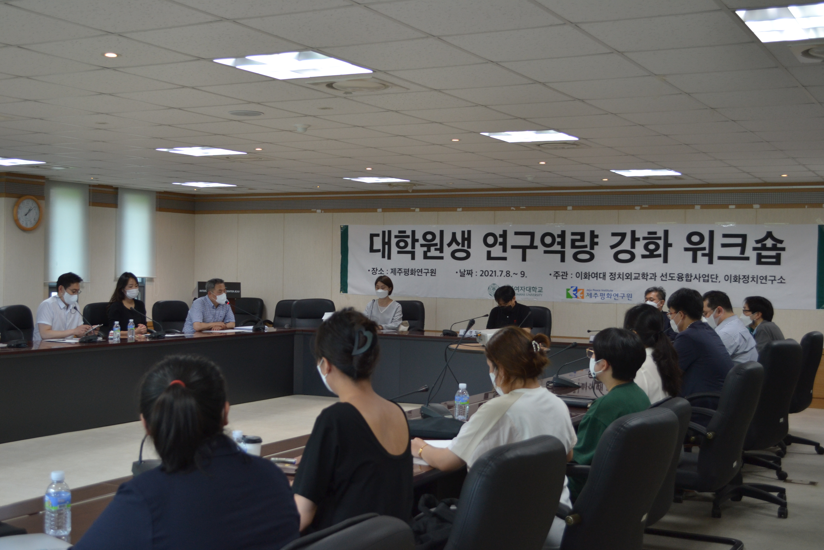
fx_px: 1030
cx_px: 412
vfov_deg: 29.9
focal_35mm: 45
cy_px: 275
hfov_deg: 43.6
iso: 450
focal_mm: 30
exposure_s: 1/60
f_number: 4.5
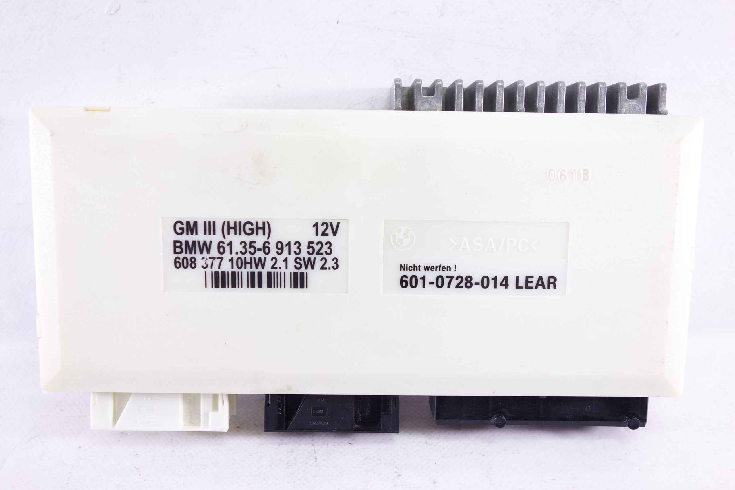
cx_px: 368
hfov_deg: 65.5
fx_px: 572
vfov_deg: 46.4
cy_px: 245
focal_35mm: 28
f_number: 3.2
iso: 125
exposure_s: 1/15
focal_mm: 10.4
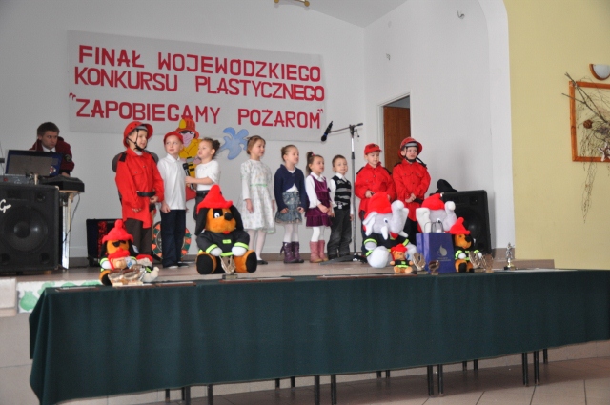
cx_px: 305
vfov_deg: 34.1
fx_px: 660
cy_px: 202
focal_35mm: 39
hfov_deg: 49.6
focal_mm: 26
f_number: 4
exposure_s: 1/60
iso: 800
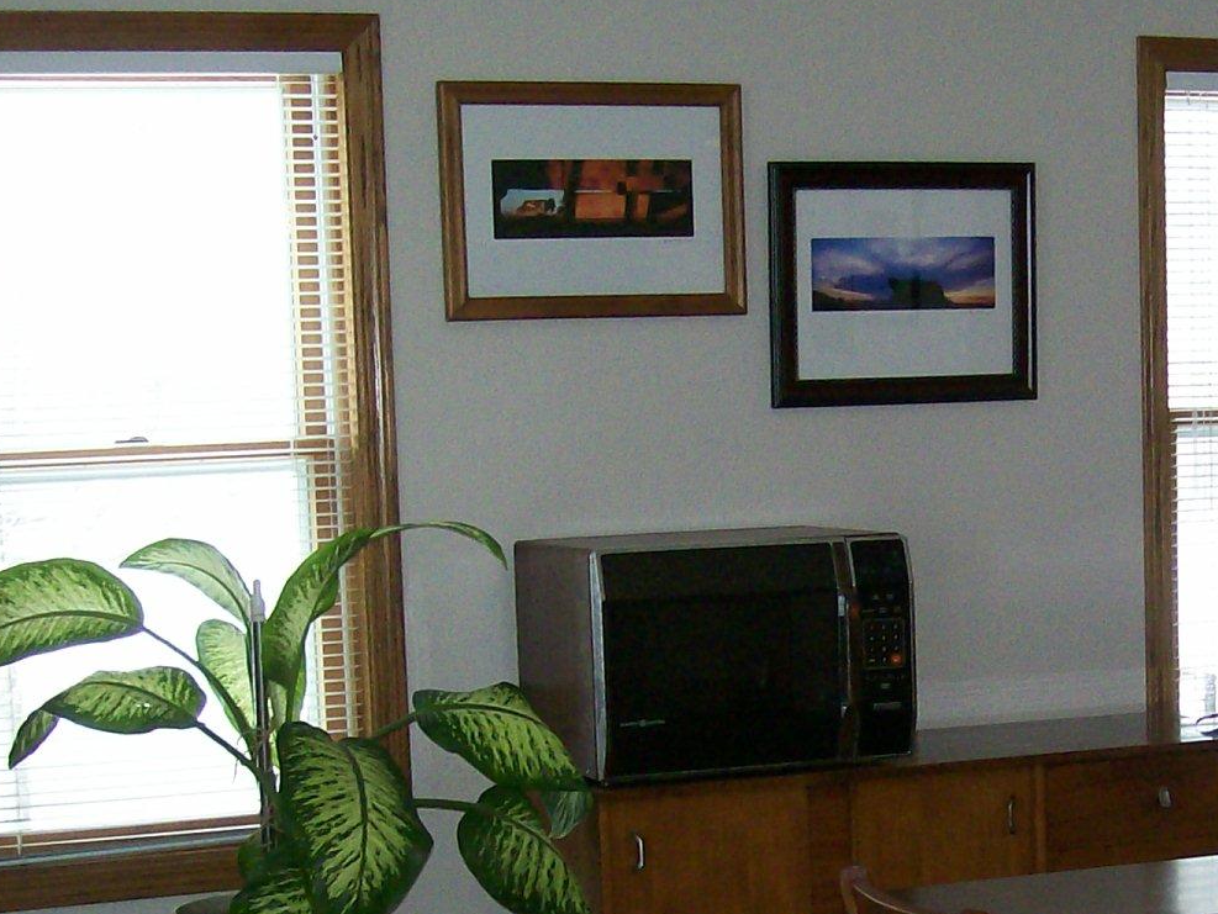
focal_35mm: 84
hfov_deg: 23.1
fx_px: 2957
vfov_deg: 17.3
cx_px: 912
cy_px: 873
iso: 140
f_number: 2.7
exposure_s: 1/64
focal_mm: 6
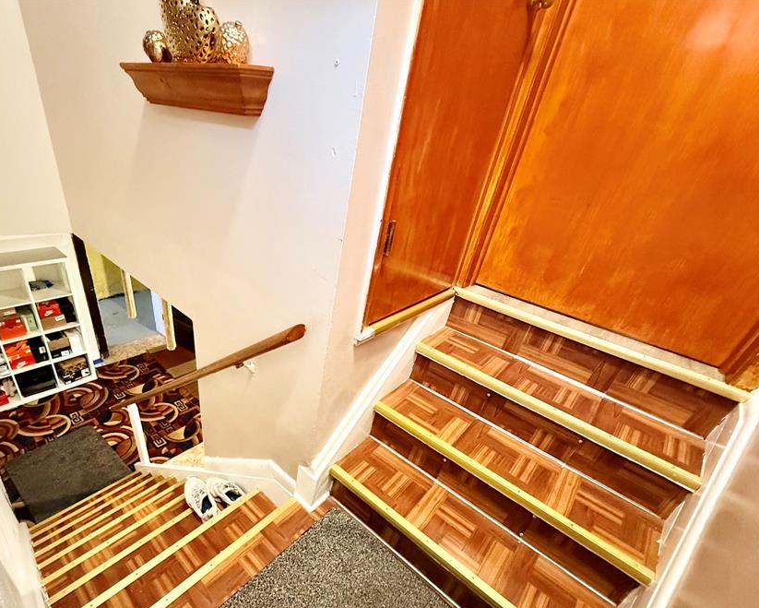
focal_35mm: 17
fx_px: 382
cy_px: 352
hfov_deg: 88.5
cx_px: 303
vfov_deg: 76.5
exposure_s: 1/60
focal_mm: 2.22
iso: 800
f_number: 2.2
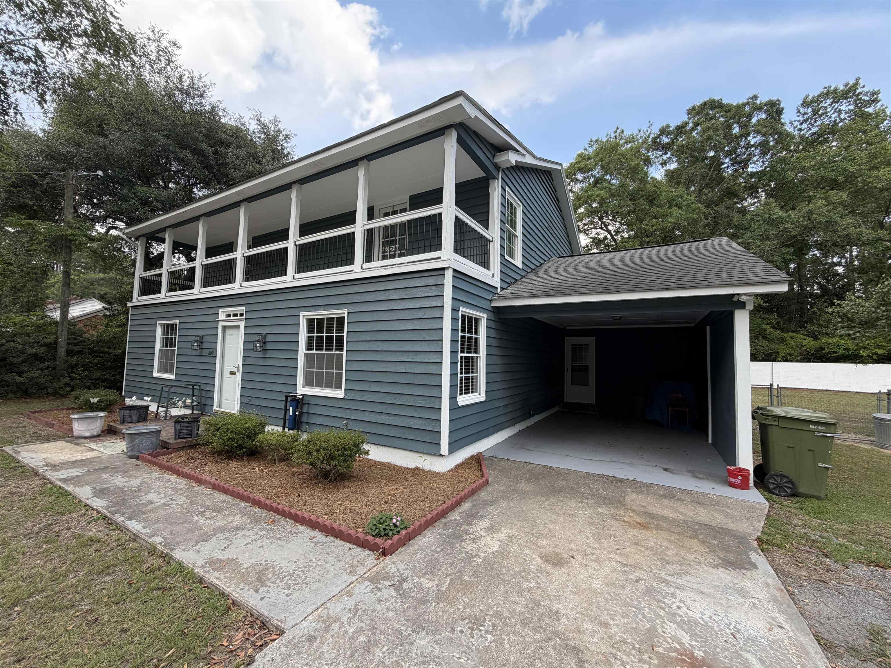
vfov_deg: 85.7
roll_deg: -0.2
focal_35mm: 14
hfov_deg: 102.1
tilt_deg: +2.9
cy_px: 334
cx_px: 446
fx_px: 360
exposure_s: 1/386
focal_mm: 2.22
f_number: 2.2
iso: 50
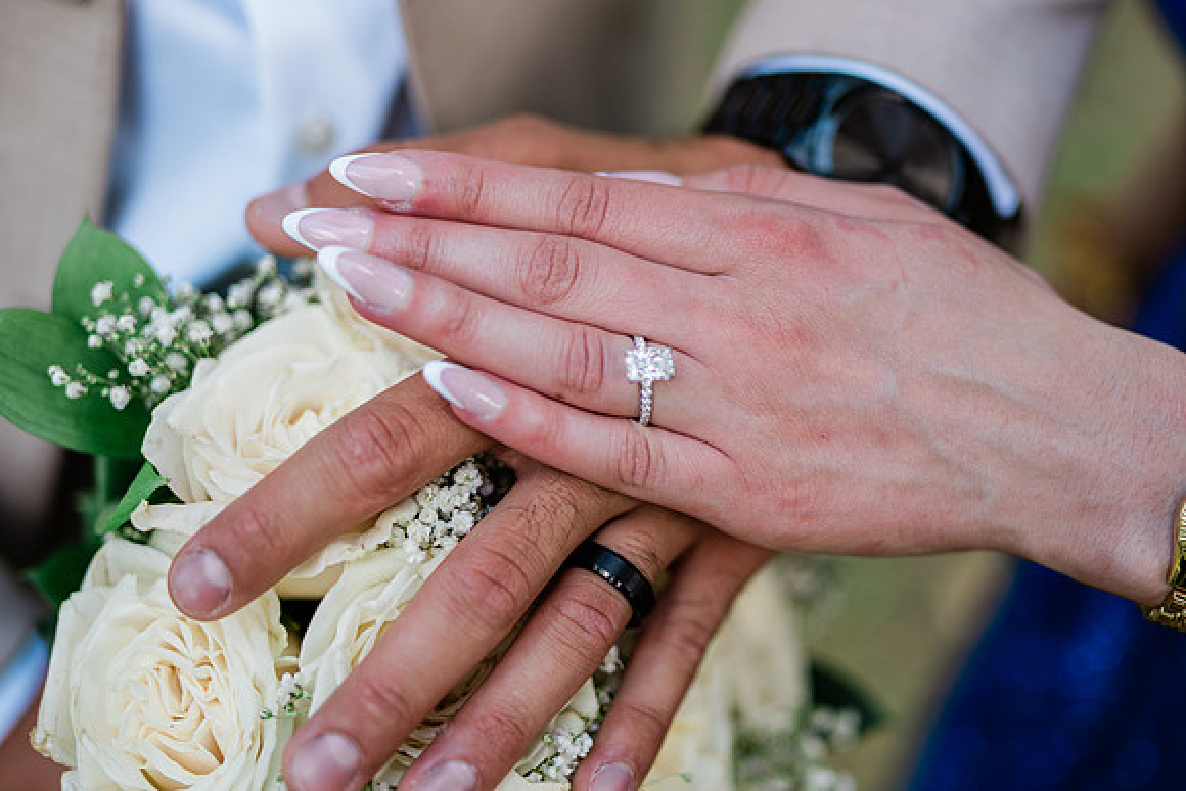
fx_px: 1650
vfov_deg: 27.0
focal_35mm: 50
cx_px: 669
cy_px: 421
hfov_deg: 39.5
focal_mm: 35
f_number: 1.2
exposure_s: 1/1000
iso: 125
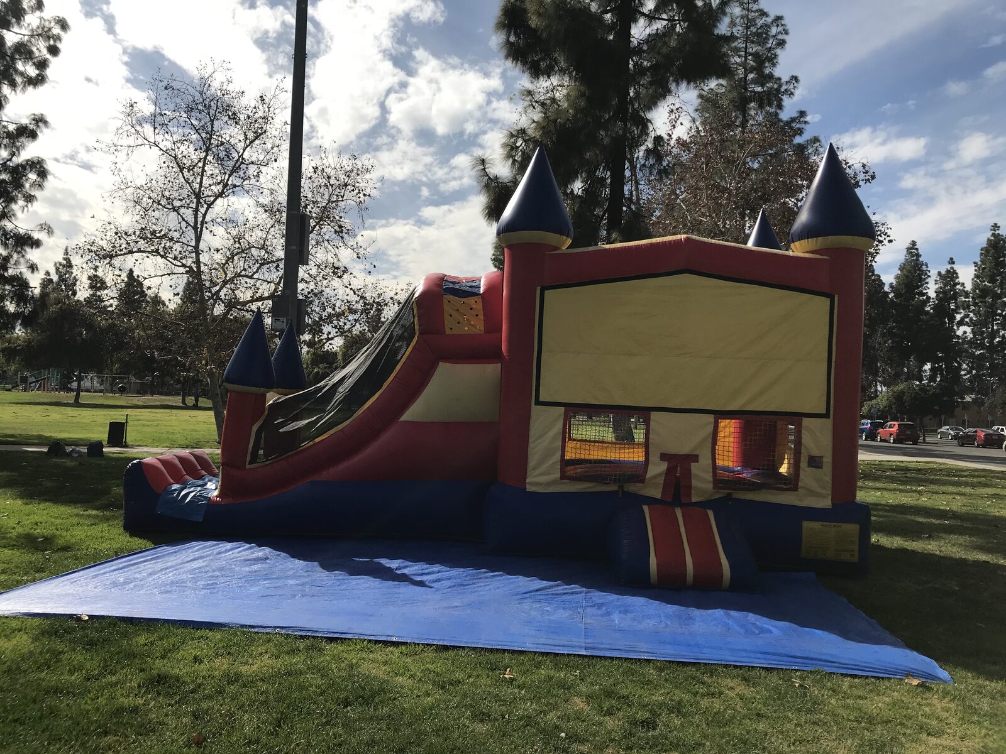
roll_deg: -1.8
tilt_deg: +4.8
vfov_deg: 49.7
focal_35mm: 28
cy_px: 377
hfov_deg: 63.4
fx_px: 814
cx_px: 503
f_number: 1.8
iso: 20
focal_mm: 3.99
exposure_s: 1/4000
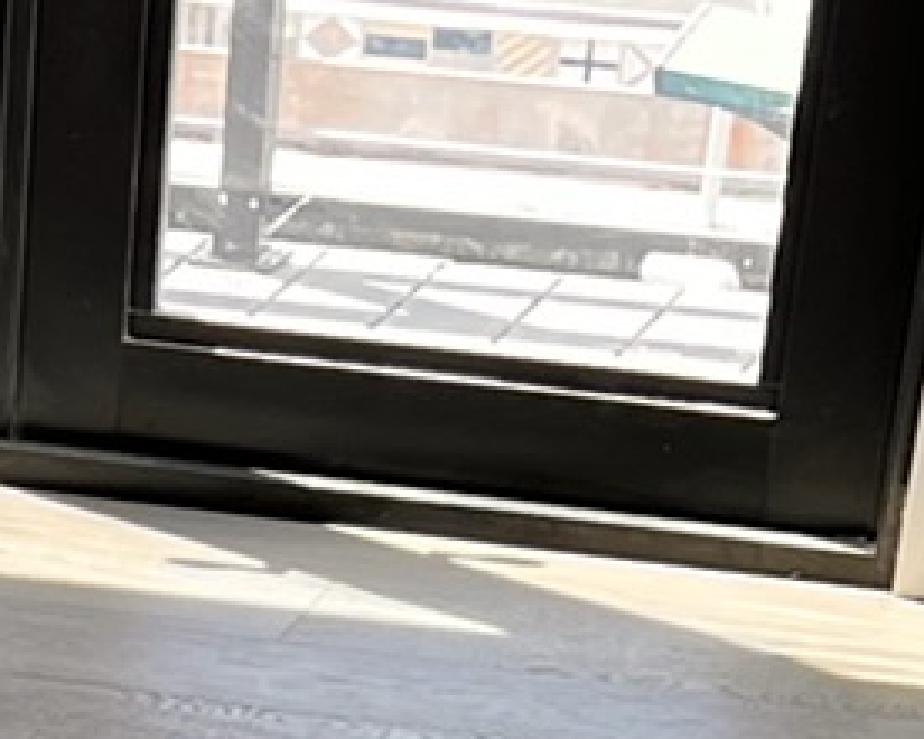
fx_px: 5169
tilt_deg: -37.3
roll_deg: -1.0
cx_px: -336
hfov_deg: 10.0
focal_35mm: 189
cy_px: 2684
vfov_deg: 6.8
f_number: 1.5
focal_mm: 5.7
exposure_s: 1/209
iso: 40
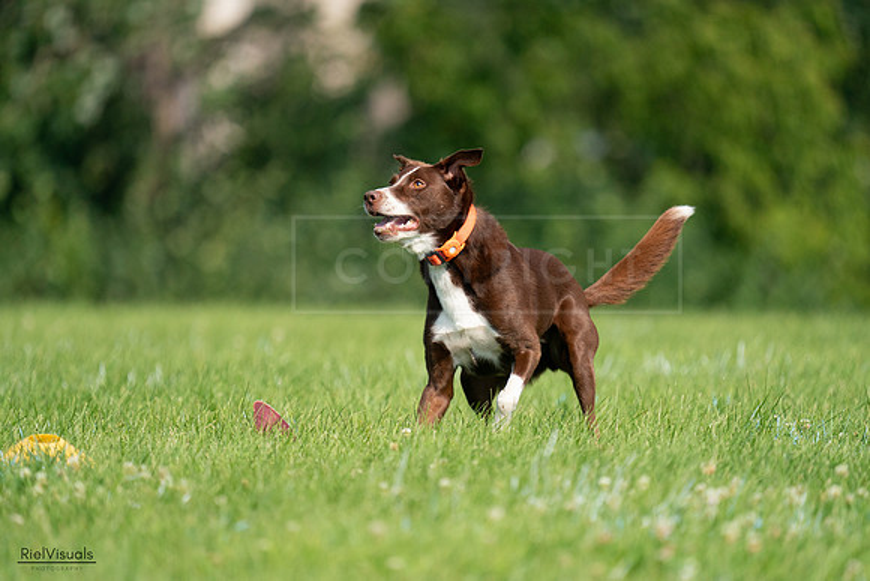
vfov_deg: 2.3
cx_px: 435
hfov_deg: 3.4
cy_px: 290
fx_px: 14503
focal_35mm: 600
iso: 1600
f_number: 6.3
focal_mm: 600
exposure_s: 1/4000
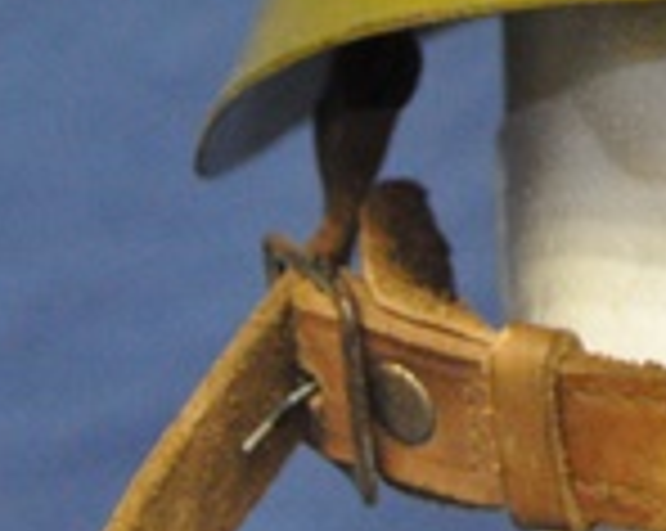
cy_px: -263
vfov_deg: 7.0
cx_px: 1053
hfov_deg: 8.7
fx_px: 4272
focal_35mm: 217
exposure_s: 1/30
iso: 3200
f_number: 5.6
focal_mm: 38
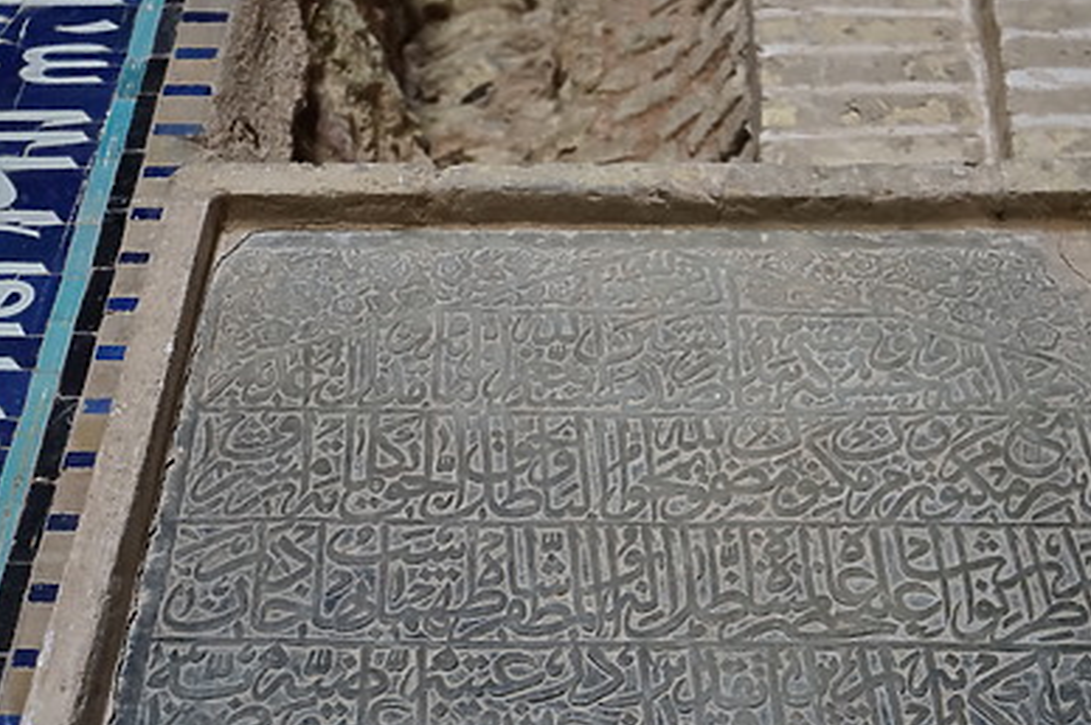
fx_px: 1968
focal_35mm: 65
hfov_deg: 30.9
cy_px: 472
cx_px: 647
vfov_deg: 20.8
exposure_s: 1/160
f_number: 4
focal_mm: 35
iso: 4000
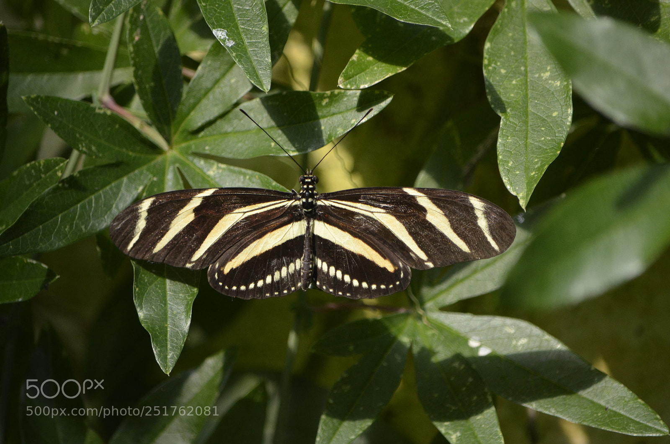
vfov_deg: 3.0
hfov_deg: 4.6
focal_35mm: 450
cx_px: 335
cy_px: 222
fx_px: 8356
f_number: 5.6
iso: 720
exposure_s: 1/1000
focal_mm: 300
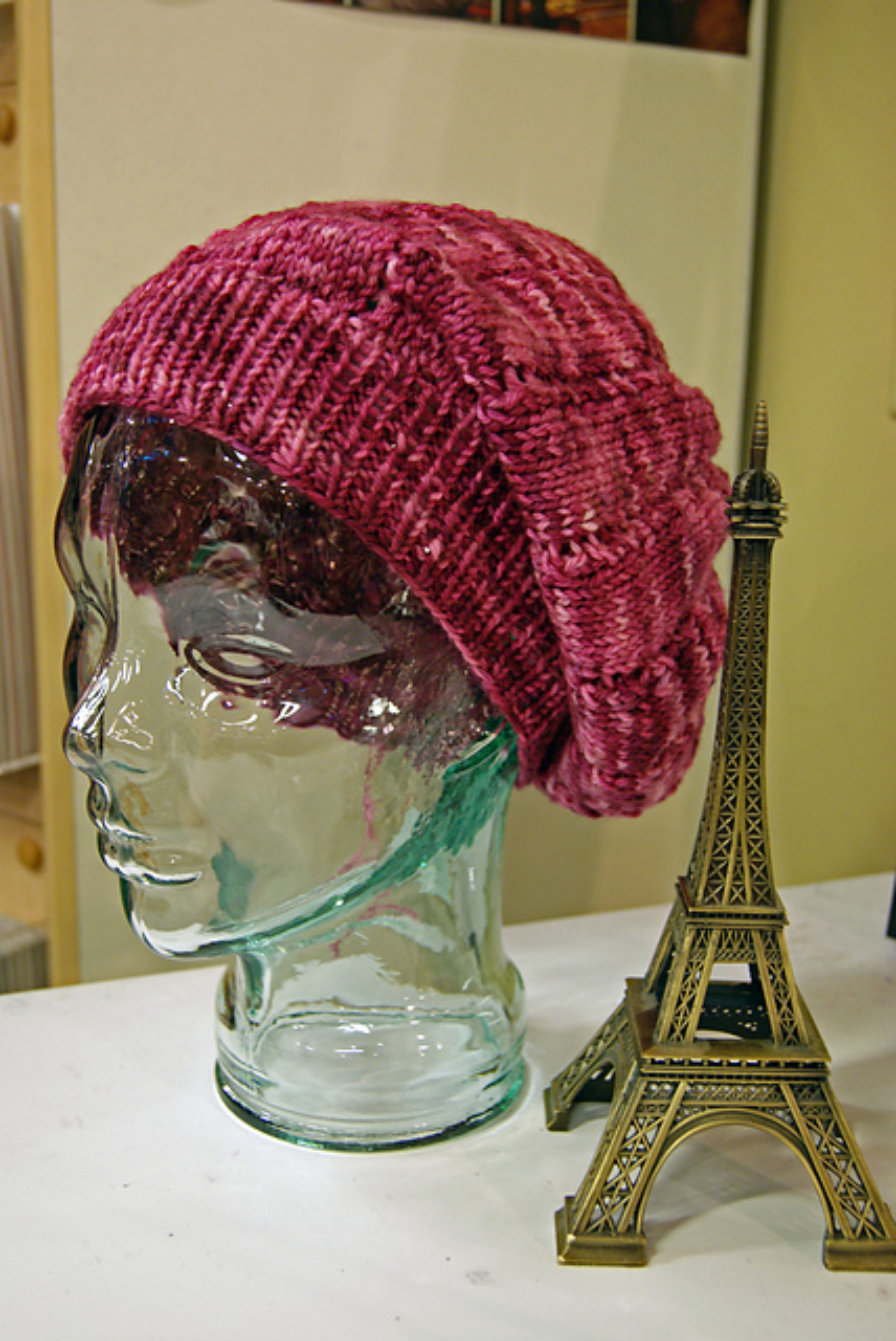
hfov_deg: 32.0
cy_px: 670
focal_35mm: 42
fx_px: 1564
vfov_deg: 46.4
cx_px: 448
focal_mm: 28
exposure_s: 1/15
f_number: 4.5
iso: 400
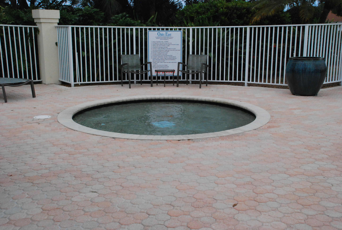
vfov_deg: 32.0
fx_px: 400
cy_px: 115
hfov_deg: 46.3
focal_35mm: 42
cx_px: 171
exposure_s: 1/800
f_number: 14
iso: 1600
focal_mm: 28
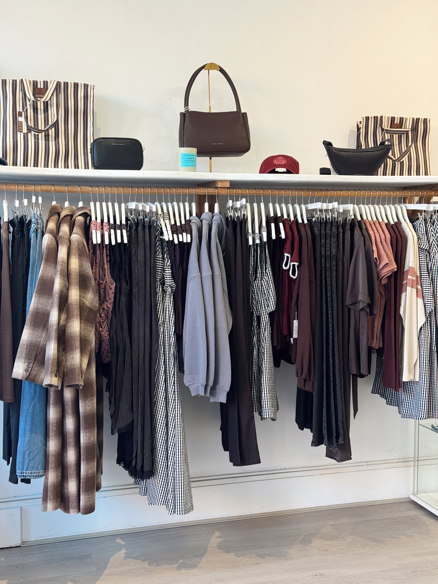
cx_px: 219
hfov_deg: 30.3
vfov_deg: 39.7
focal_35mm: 48
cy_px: 292
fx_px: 810
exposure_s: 1/50
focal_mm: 6.76
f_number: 1.78
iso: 80
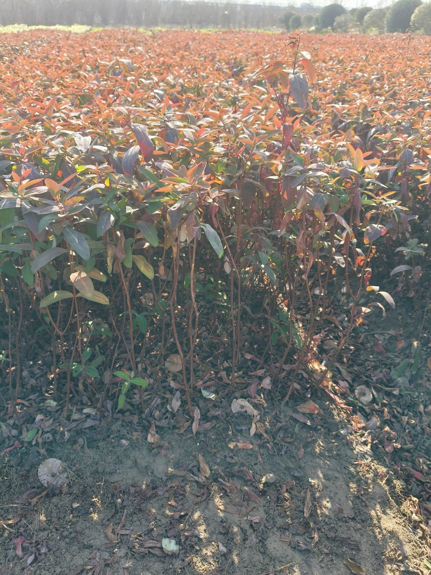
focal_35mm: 26
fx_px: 432
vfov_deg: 67.3
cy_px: 288
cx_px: 216
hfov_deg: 53.1
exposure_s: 1/846
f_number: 1.8
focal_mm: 4.84
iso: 80
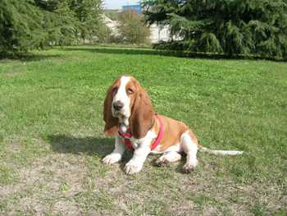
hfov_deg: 52.6
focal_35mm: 35
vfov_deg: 40.7
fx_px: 290
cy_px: 108
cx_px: 144
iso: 50
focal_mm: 5.4
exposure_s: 1/282
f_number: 4.8
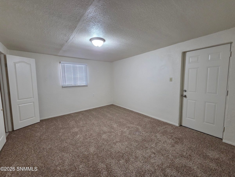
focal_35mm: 13
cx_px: 118
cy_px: 88
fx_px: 88
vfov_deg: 89.9
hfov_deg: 106.2
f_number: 2.2
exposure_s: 1/60
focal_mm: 2.2
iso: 250
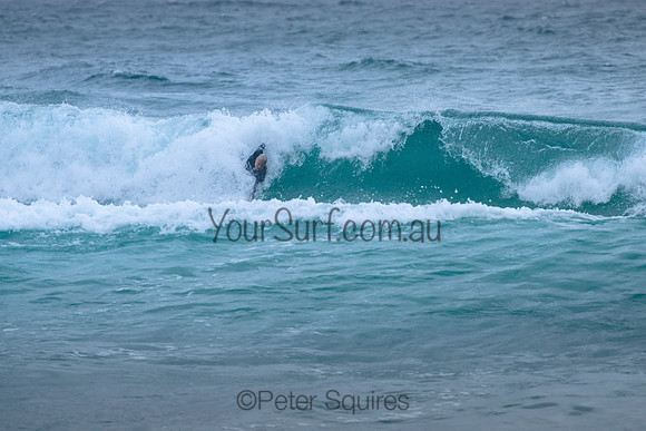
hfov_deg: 3.7
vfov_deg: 2.5
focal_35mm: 550
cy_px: 169
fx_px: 9874
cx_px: 354
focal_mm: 400
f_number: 5.6
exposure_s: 1/2000
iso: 400
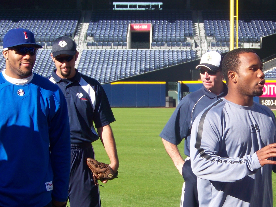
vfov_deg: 11.2
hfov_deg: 14.9
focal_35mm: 132
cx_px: 210
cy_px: 139
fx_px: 1052
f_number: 3.2
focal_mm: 11.7
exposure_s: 1/400
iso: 64
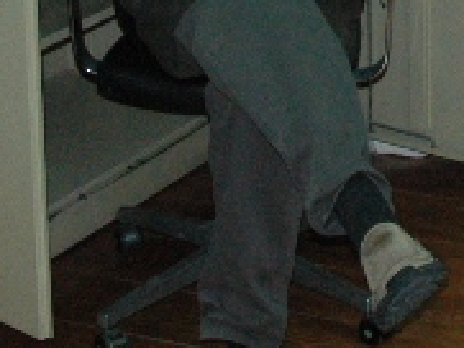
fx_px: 2052
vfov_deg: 9.2
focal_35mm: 153
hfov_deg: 12.5
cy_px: -298
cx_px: 582
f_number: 5
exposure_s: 1/60
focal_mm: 24
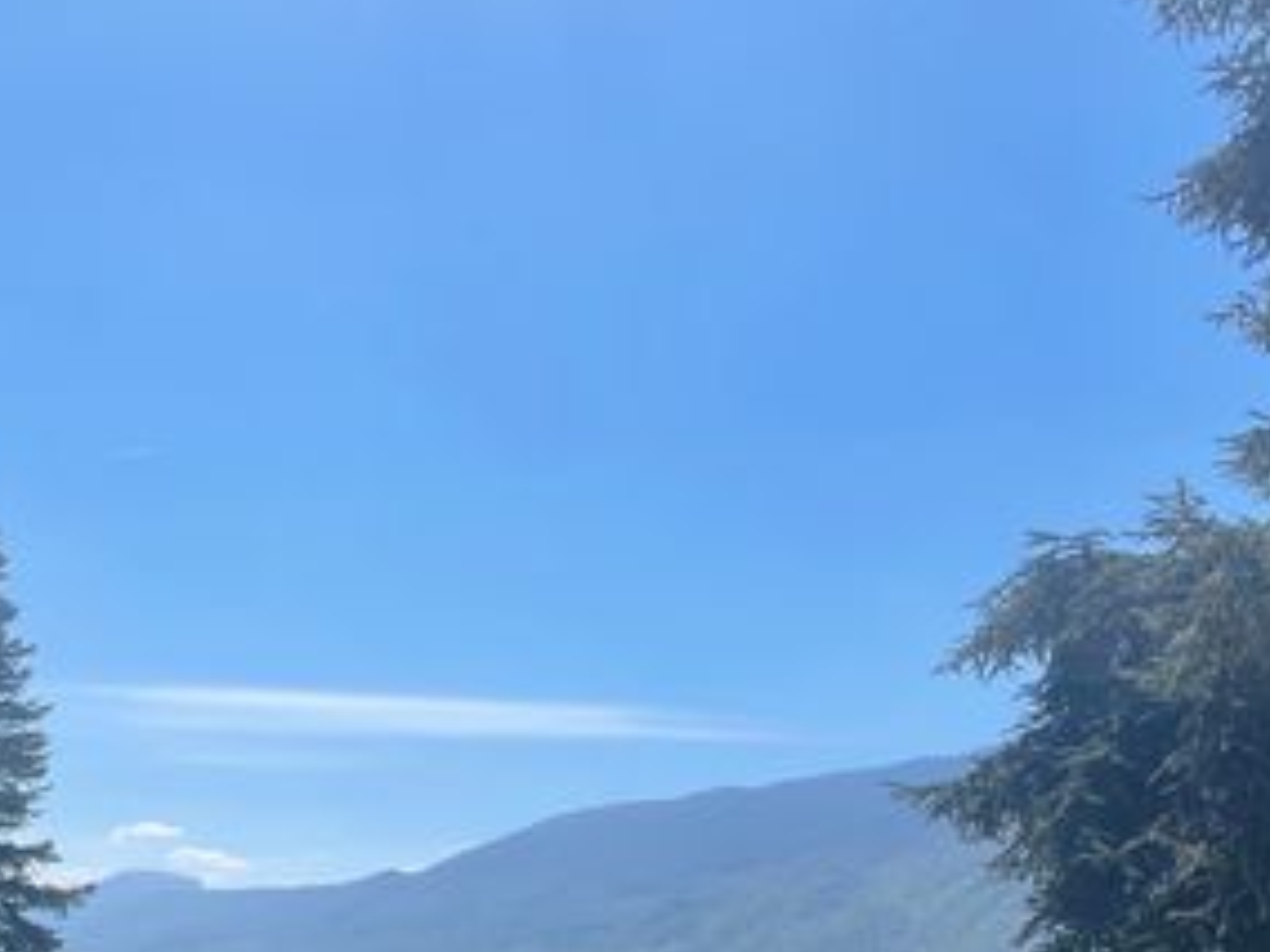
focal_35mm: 55
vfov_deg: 26.2
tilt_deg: +7.5
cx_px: 586
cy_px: 720
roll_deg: -2.9
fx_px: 2018
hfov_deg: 34.9
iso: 32
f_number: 1.6
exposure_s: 1/6135
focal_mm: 4.2
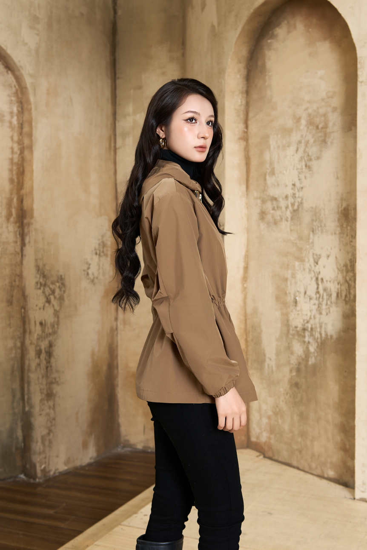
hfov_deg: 29.9
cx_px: 184
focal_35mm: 45
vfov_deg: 43.6
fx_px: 688
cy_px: 275
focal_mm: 30
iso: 200
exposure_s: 1/160
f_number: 4
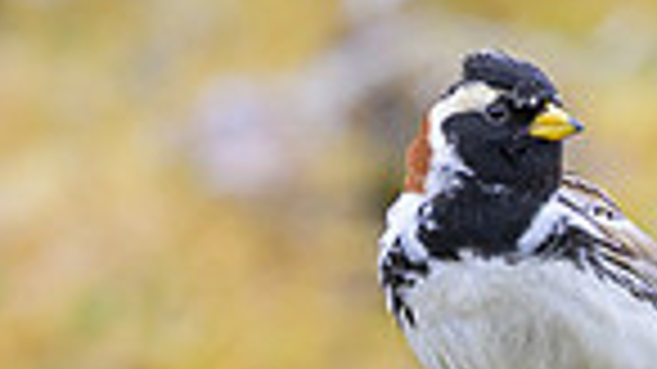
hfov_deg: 0.8
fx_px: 47525
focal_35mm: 2729
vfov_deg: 0.4
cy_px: 175
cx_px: 502
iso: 800
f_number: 5.6
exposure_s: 1/1250
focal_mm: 560
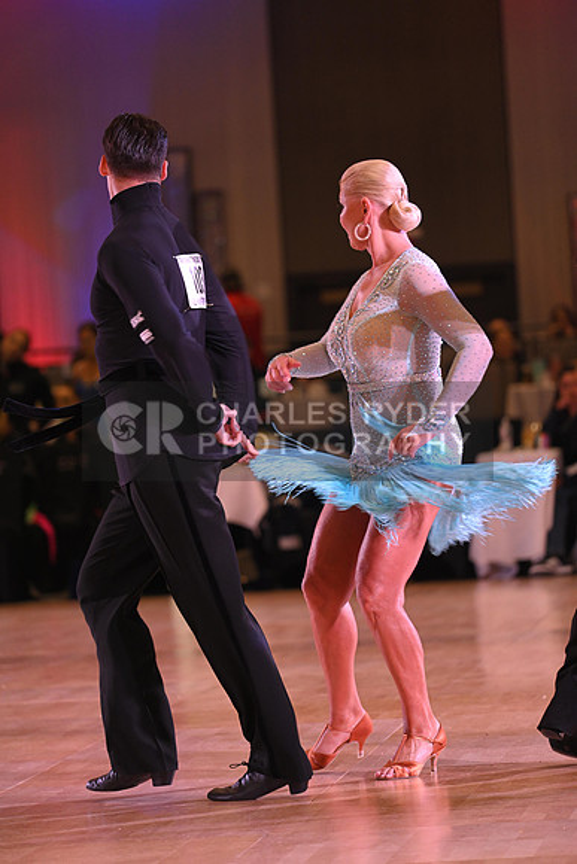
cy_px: 432
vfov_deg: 10.3
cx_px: 288
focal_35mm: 200
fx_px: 4805
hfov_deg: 6.9
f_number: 4.5
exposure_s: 1/200
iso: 1600
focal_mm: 200
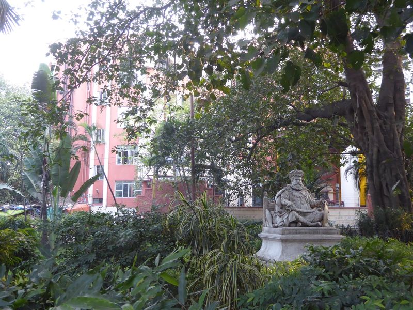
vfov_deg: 36.8
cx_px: 206
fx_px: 465
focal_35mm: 39
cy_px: 155
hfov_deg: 47.9
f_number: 3.7
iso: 400
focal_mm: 6.7
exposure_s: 1/60
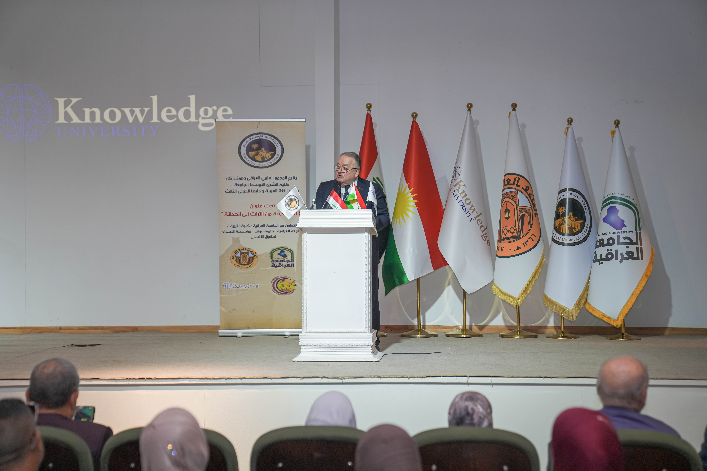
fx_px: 1178
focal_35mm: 60
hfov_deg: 33.4
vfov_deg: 22.6
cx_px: 354
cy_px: 236
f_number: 2.8
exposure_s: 1/120
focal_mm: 60
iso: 1000
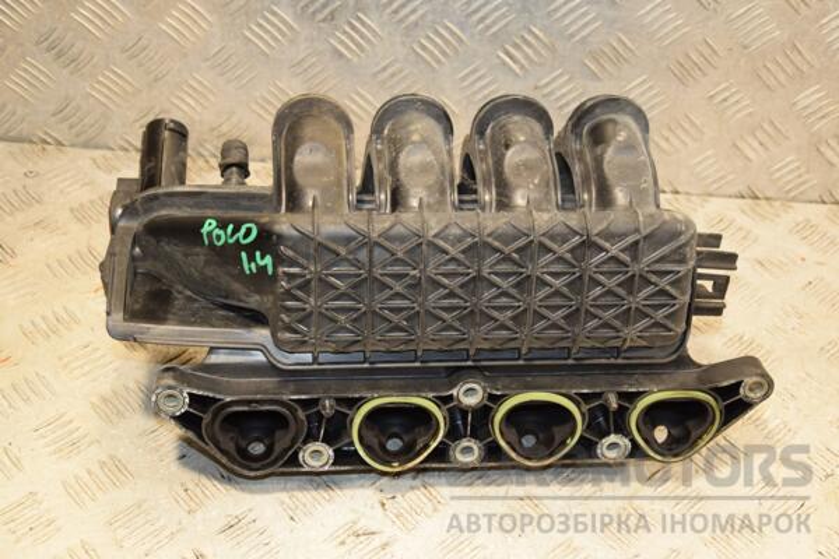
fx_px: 1223
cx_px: 420
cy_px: 280
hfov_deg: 37.9
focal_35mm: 52
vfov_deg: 25.8
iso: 800
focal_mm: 35
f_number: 5
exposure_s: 1/125
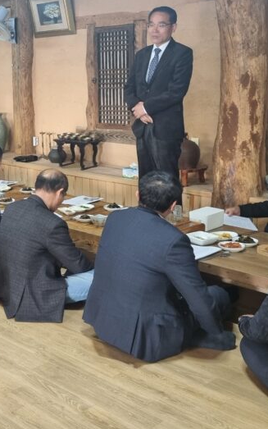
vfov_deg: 37.2
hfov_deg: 22.5
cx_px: -36
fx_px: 631
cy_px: 148
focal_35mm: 54
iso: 250
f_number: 1.8
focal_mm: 5.4
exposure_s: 1/40
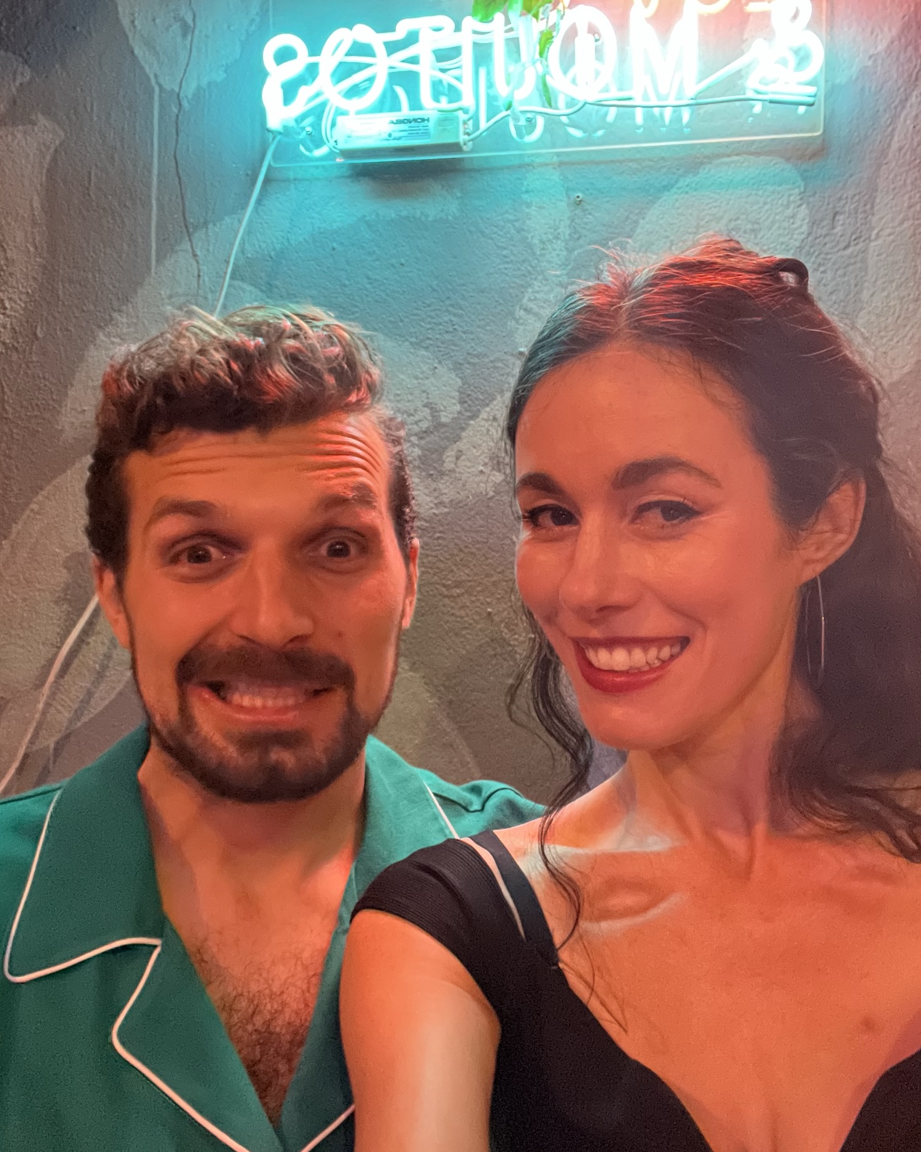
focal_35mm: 32
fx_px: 1090
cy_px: 607
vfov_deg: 55.6
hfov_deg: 45.8
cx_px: 463
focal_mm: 2.71
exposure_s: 1/15
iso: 2000
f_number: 2.2
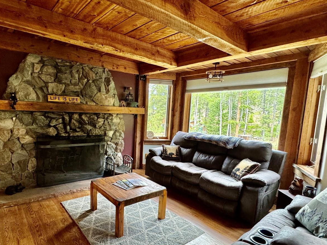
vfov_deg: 68.4
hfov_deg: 83.9
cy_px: 136
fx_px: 179
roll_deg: +1.1
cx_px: 135
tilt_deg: -6.7
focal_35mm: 19
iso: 400
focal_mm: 2.22
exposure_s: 1/60
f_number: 2.2
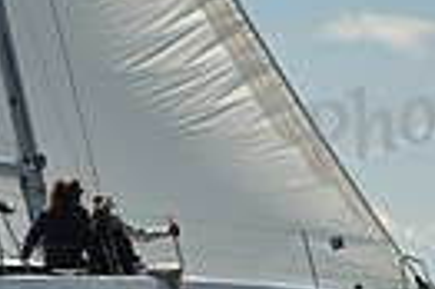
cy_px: 304
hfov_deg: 6.6
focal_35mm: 311
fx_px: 3753
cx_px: 133
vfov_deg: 4.4
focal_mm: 70
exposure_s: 1/800
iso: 320
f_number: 13
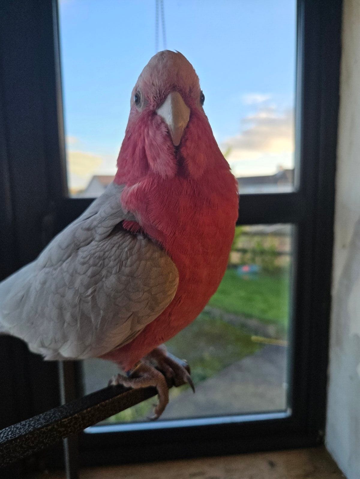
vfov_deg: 73.9
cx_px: 180
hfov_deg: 58.9
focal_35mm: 23
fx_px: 319
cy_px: 240
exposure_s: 1/864
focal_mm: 5.4
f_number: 1.8
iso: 80
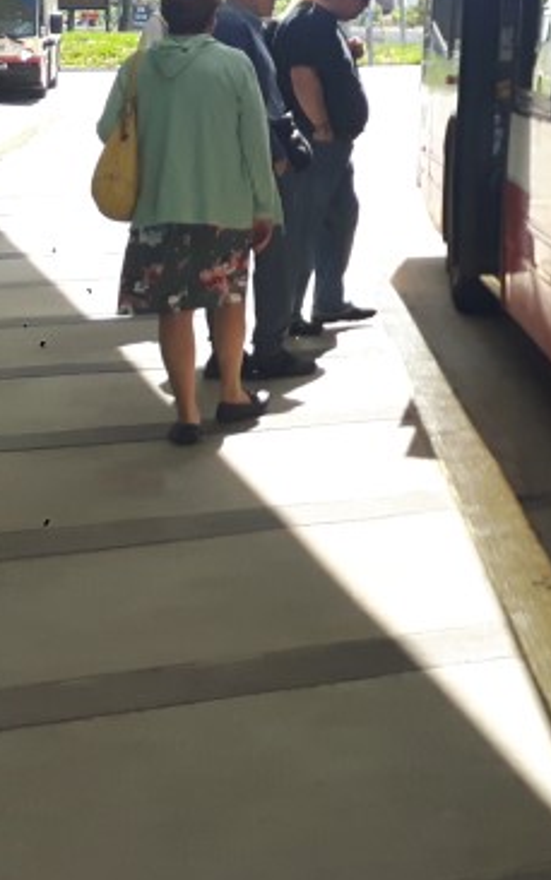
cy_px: 115
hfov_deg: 12.1
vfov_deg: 22.1
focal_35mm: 92
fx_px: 2209
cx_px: 1215
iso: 40
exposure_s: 1/387
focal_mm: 3.7
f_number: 1.9
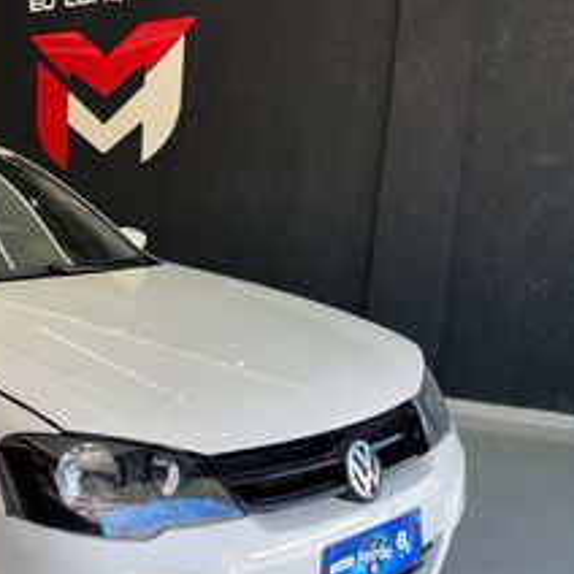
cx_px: -51
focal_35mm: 47
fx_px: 882
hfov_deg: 32.0
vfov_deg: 35.6
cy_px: 390
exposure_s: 1/223
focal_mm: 6.76
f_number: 1.78
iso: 64
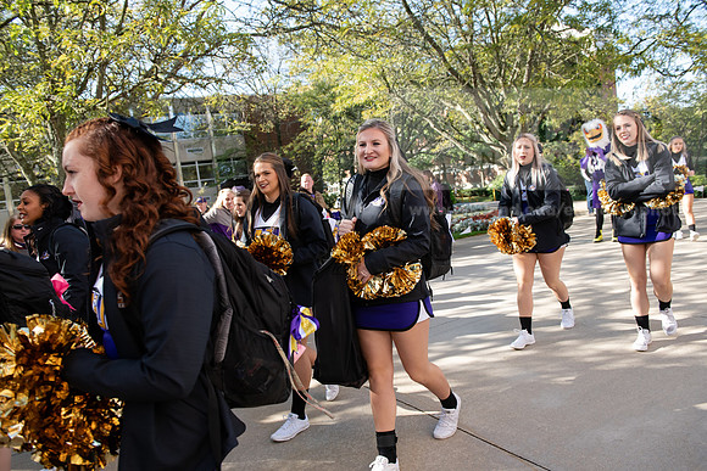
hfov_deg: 65.5
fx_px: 550
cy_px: 236
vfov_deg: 46.4
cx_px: 354
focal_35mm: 28
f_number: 5
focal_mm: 28
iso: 320
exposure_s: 1/320
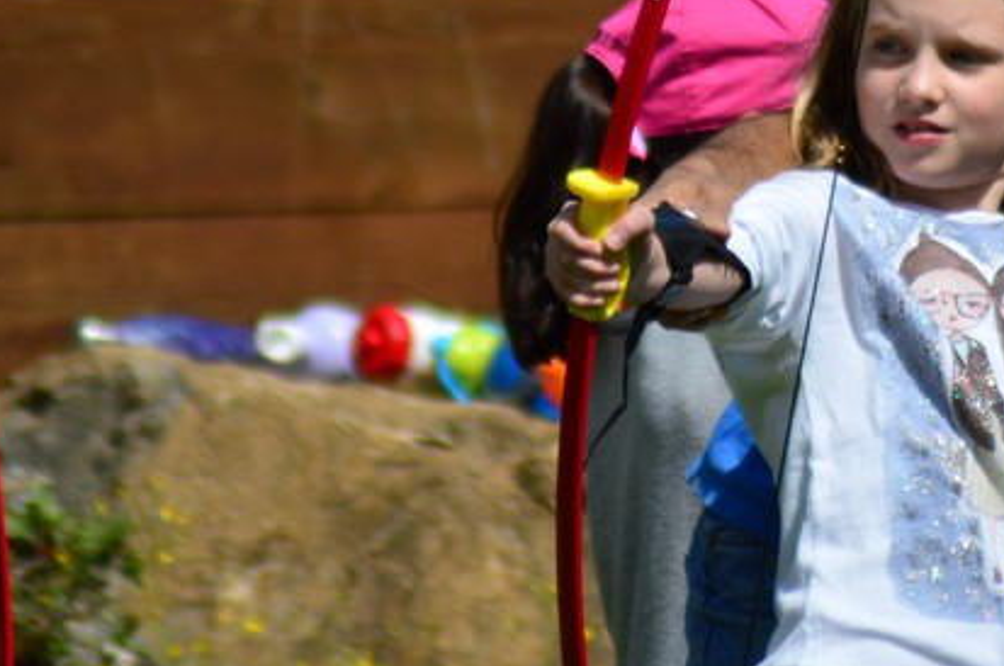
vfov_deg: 1.2
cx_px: 919
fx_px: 31103
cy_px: 137
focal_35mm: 1117
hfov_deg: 1.8
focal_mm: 300
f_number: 5.6
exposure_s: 1/1250
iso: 100
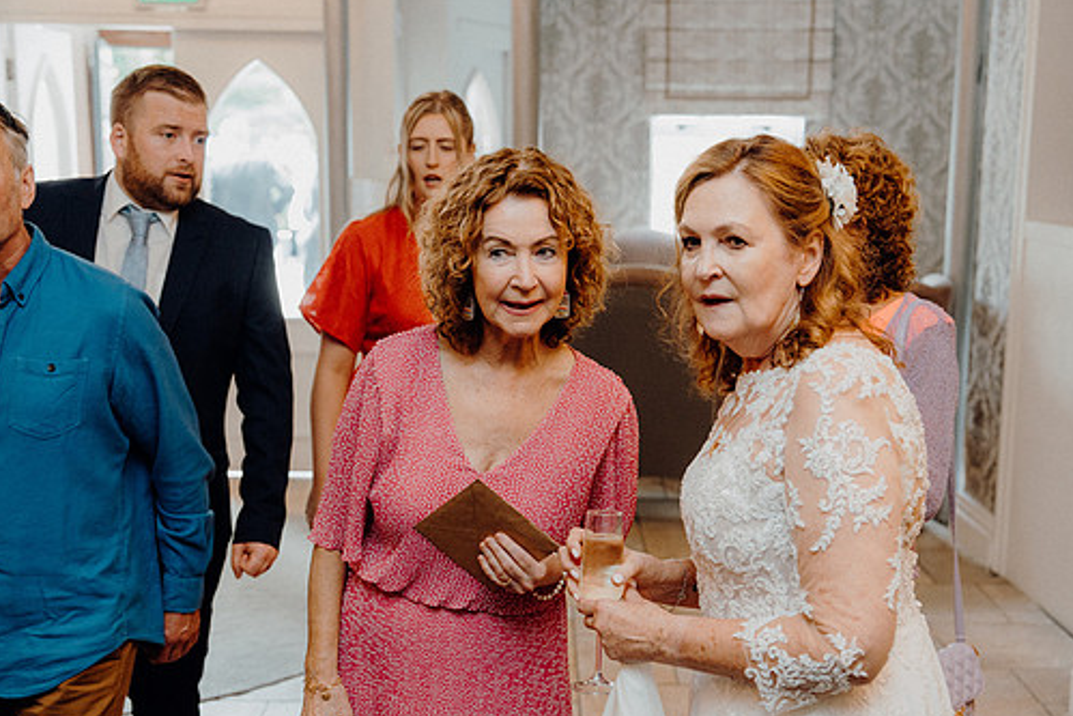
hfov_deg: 39.6
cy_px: 405
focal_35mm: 50
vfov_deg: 27.0
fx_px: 1491
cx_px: 581
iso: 2500
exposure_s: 1/160
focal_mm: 43
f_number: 3.5
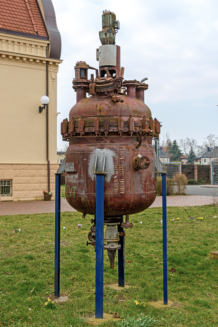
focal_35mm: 46
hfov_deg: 29.0
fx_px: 422
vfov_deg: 42.3
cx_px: 109
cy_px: 164
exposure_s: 1/320
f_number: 7.1
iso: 200
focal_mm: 31
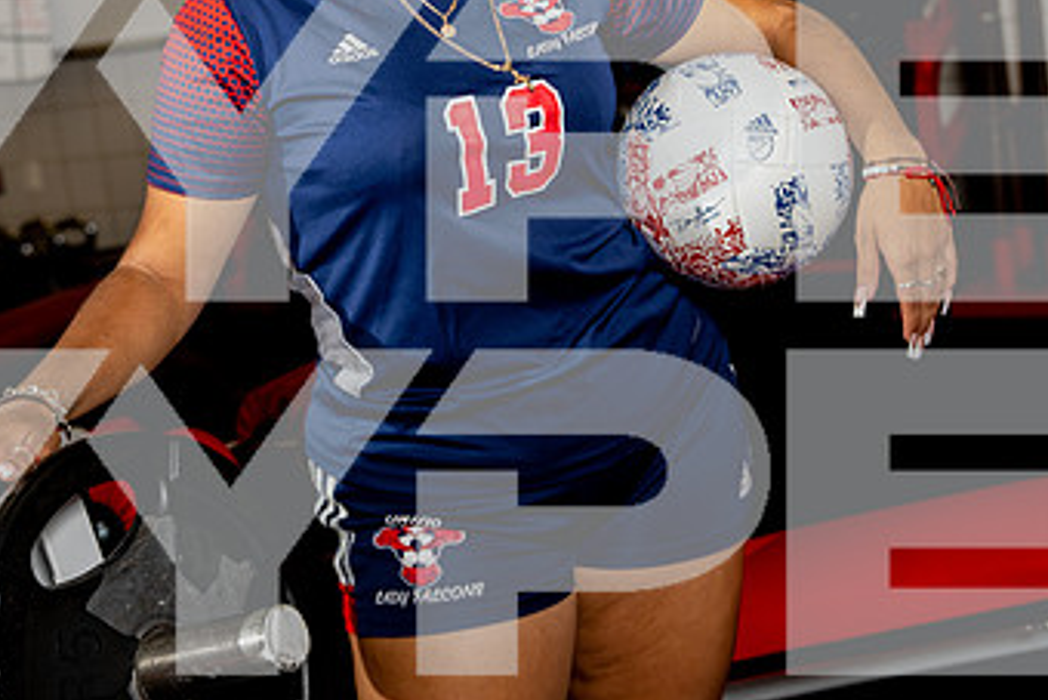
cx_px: 367
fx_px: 2388
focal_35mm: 82
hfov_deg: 24.7
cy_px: 140
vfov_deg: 16.5
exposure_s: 1/250
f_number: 4
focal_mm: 48
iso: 320
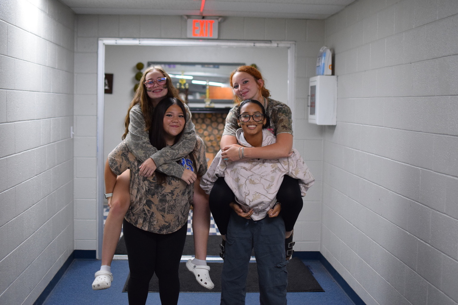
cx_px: 229
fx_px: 668
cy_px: 152
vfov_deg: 25.8
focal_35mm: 52
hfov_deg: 37.8
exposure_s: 1/500
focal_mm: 35
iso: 1800
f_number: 2
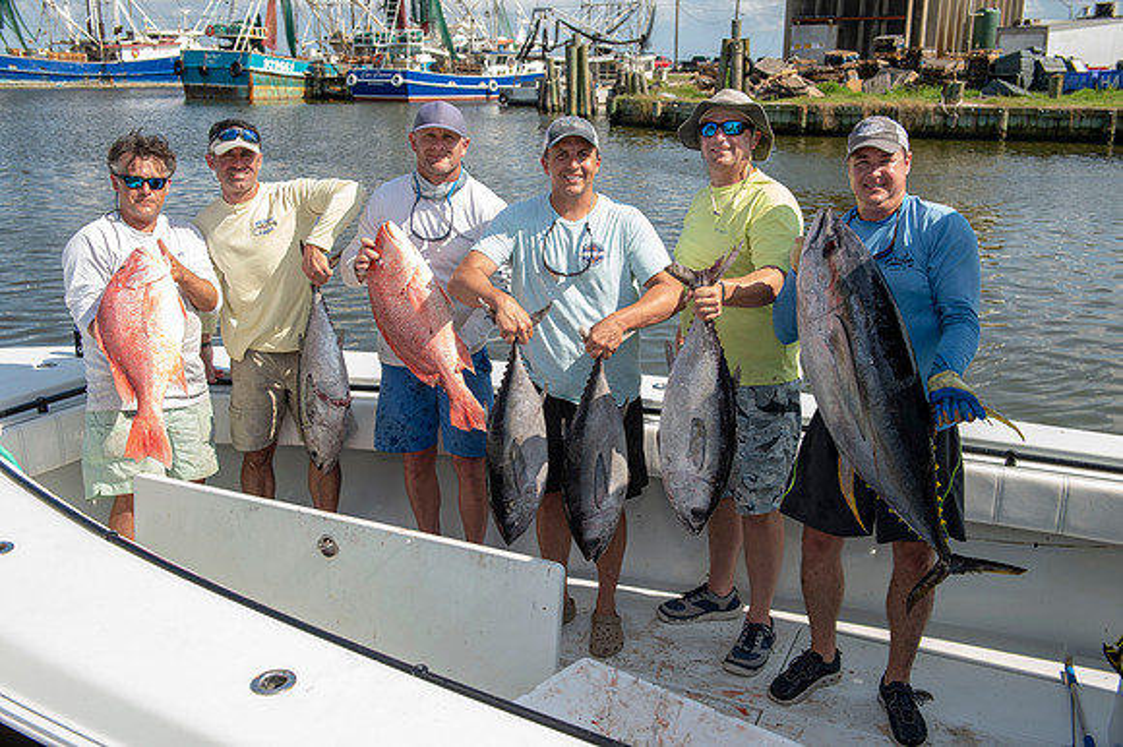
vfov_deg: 37.8
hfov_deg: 54.5
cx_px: 562
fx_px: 1091
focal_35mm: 35
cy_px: 374
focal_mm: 35
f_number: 5.6
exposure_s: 1/250
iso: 50
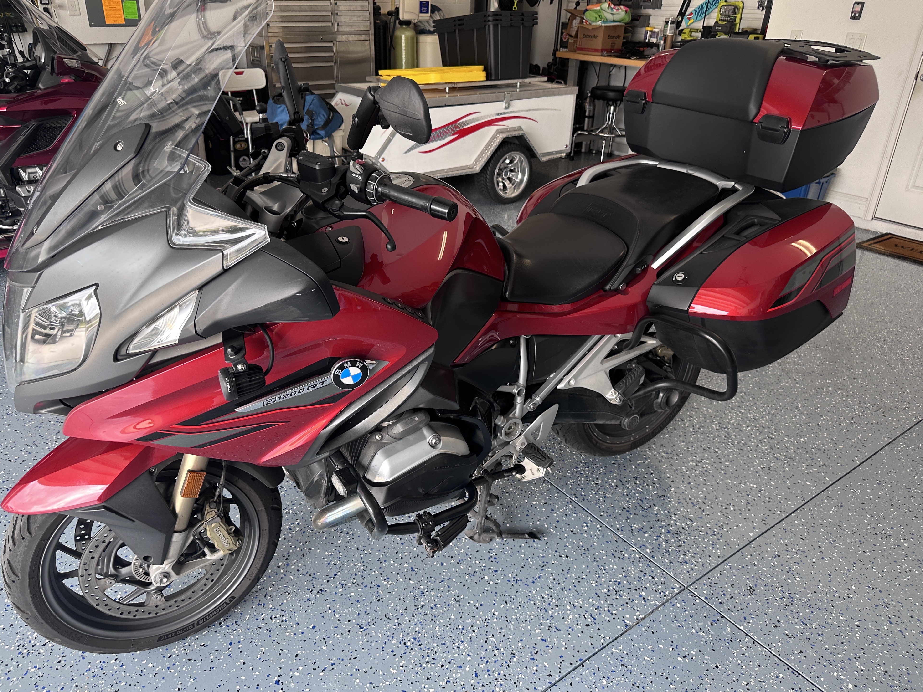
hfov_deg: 69.4
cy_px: 344
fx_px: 667
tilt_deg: -27.3
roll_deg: -2.1
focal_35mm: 25
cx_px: 448
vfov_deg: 54.9
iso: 125
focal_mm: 6.86
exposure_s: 1/121
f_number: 1.78
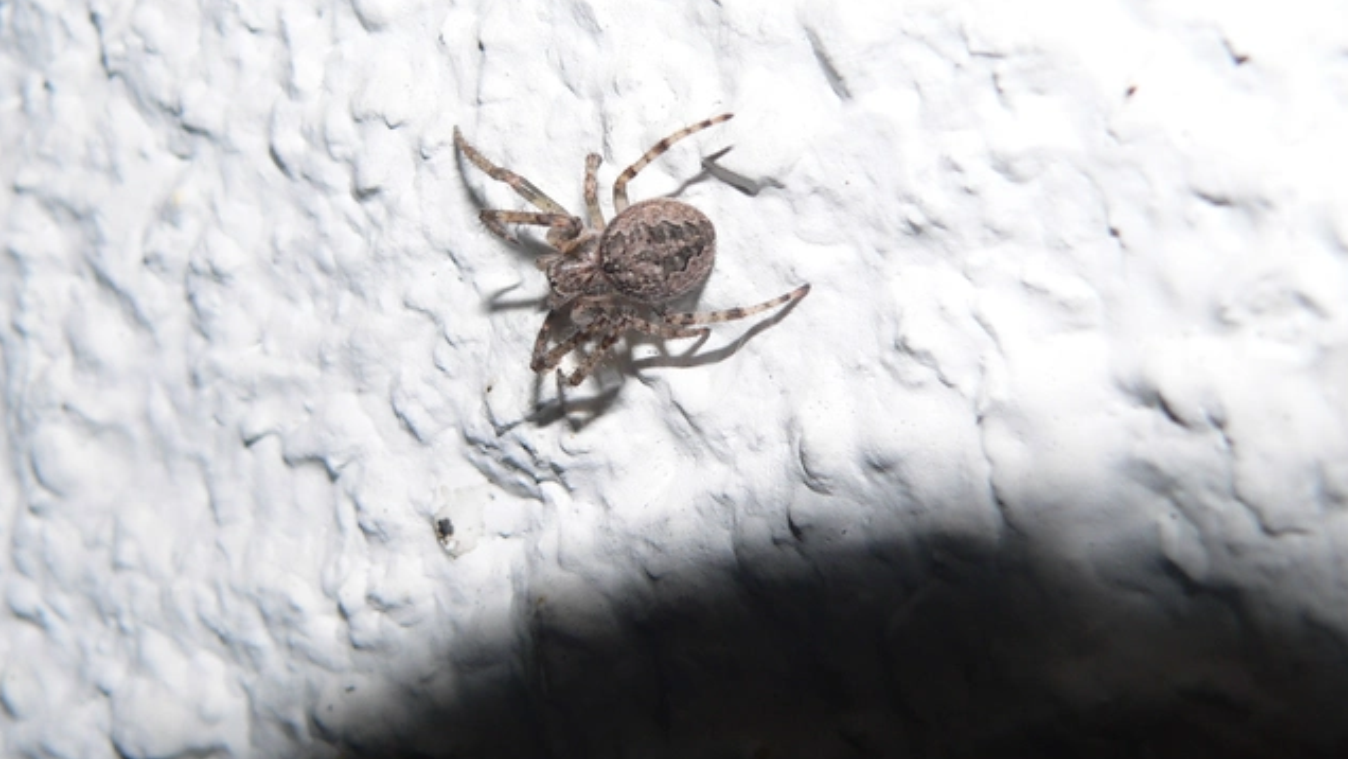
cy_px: 282
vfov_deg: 17.7
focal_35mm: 68
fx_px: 2431
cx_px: 672
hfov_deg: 31.0
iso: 100
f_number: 4
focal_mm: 10.3
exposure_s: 1/60
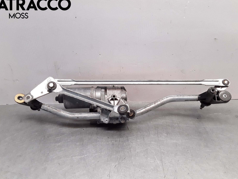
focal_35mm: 29
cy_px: 90
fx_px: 199
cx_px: 120
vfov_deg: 48.2
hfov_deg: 61.7
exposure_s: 1/113
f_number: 1.9
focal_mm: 2.91
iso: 100
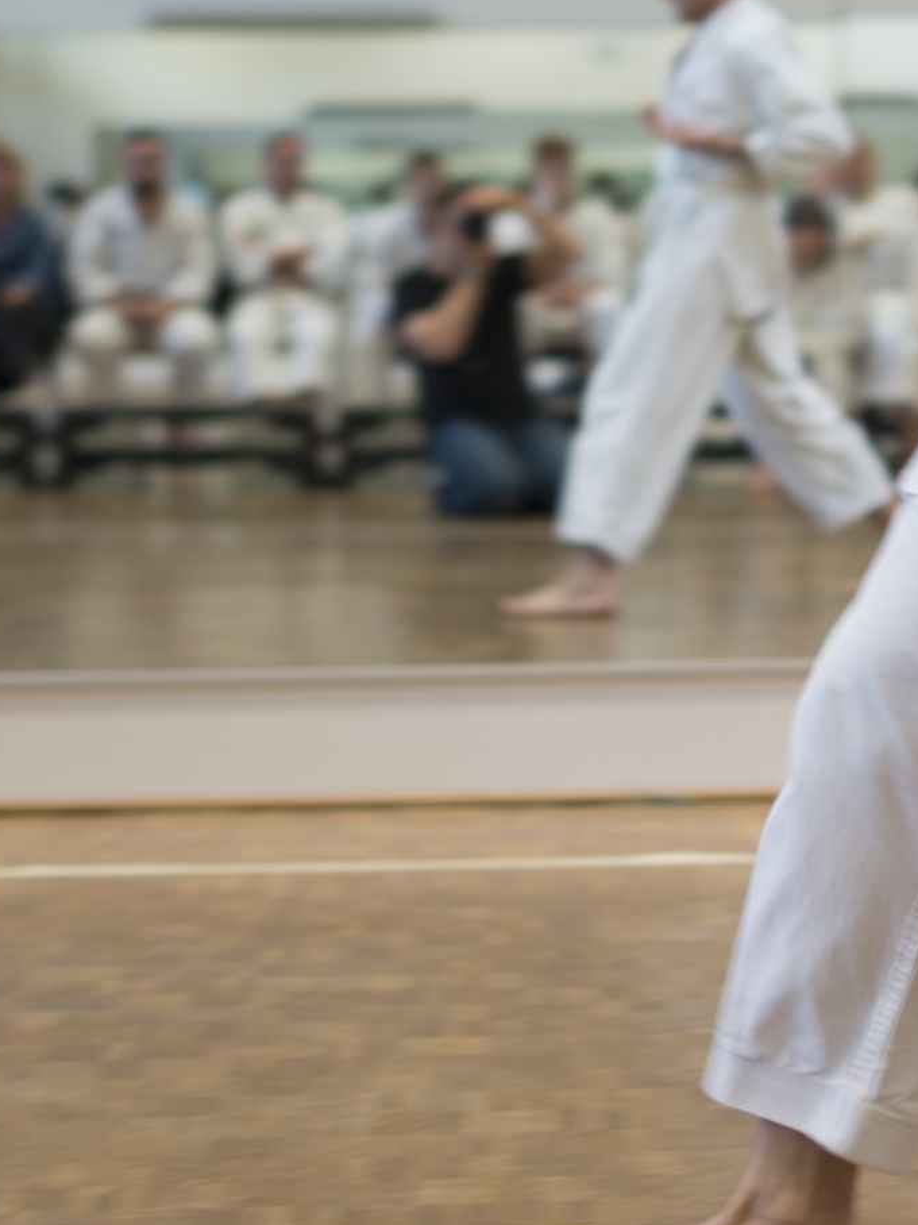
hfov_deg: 9.3
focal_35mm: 159
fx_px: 5623
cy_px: 390
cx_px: 858
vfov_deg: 12.4
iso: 100
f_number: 2.2
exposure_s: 1/50
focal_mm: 50
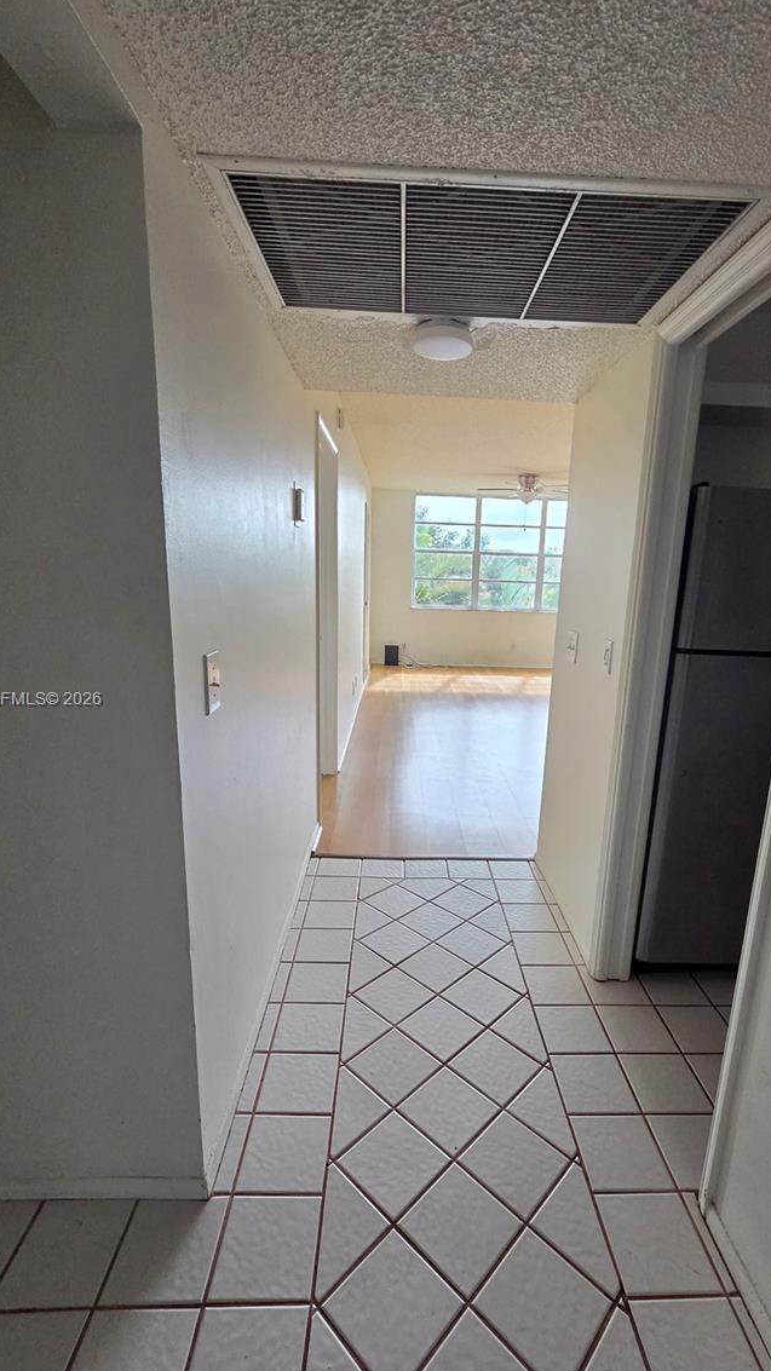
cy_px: 701
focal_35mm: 15
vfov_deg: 103.0
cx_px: 422
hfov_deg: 70.3
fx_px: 545
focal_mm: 2.2
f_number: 2.2
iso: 250
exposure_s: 1/719
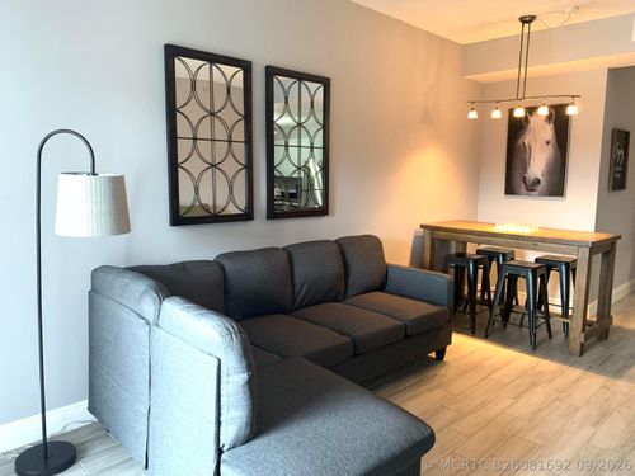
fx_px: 477
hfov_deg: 67.3
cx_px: 318
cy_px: 238
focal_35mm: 26
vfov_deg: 53.1
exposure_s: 1/60
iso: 320
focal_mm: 4.25
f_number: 1.8
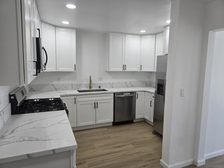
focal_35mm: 23
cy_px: 84
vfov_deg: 58.9
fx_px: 149
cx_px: 112
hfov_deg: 73.9
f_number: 1.8
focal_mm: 5.4
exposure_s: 1/120
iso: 80
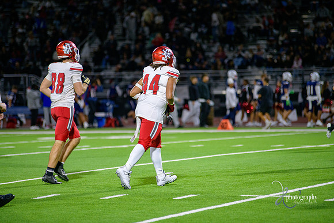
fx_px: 1856
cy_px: 112
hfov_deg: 10.3
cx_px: 167
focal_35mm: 200
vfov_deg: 6.9
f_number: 2.8
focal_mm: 200
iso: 2000
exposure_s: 1/320
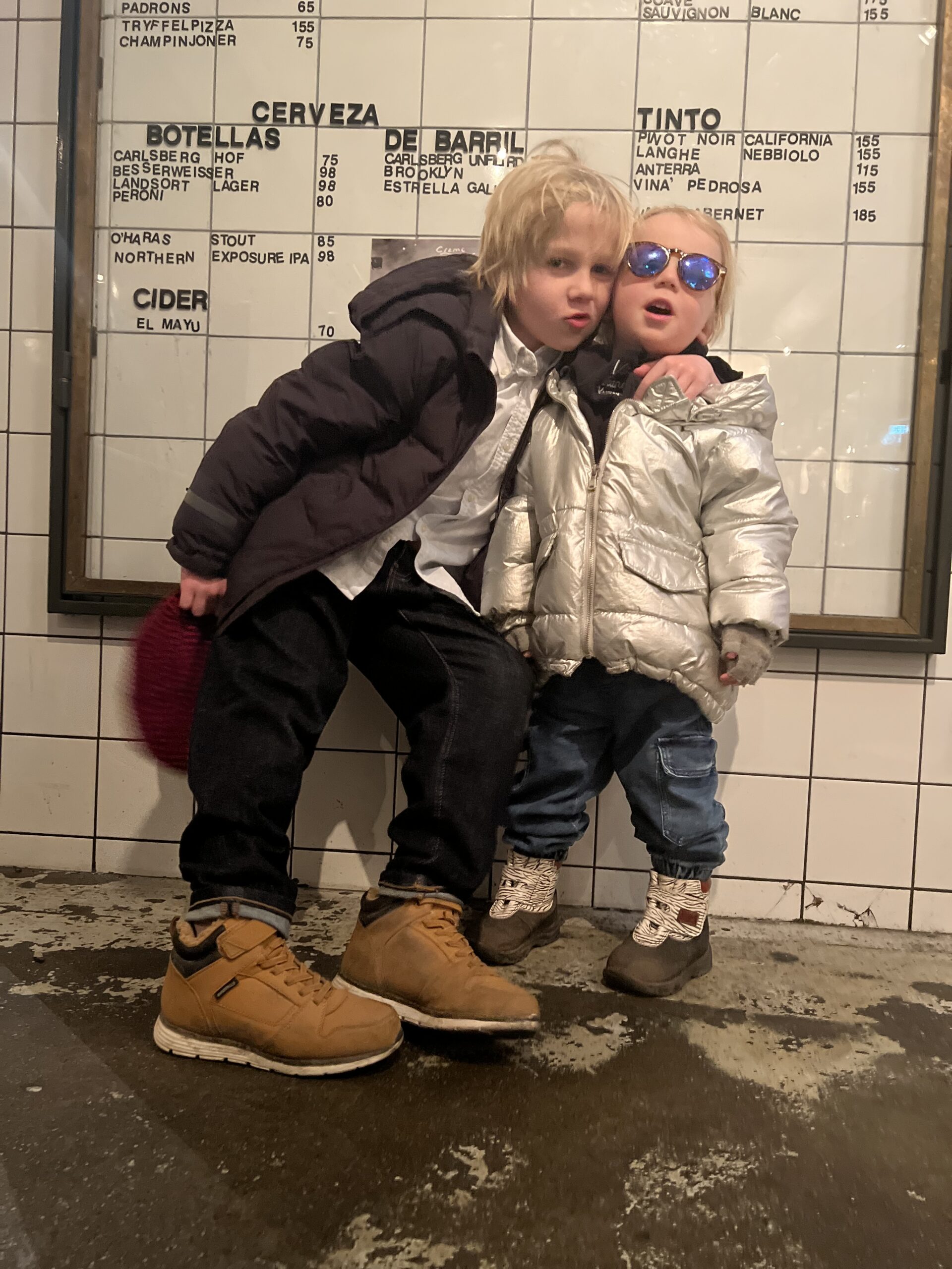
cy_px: 634
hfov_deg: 53.1
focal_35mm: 26
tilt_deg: -1.8
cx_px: 476
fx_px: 953
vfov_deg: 67.3
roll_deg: -2.3
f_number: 1.5
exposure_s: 1/25
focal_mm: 5.7
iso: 800
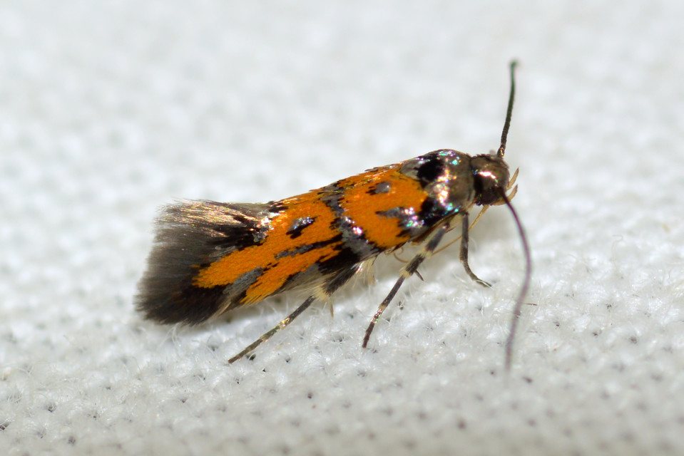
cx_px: 342
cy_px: 228
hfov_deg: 13.7
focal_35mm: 150
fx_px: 2851
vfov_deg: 9.2
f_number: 18
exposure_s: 1/200
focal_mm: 100
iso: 100
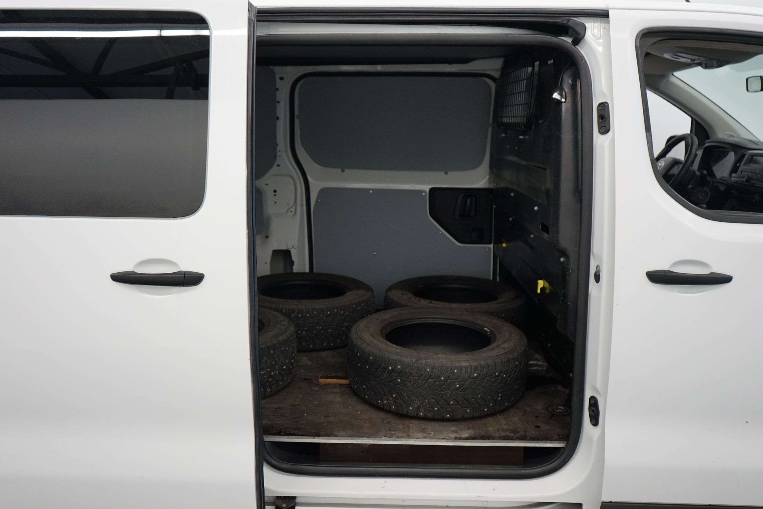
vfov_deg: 42.3
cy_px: 254
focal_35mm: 31
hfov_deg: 60.3
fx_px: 657
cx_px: 382
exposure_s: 1/160
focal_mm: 31
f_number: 4
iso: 1250
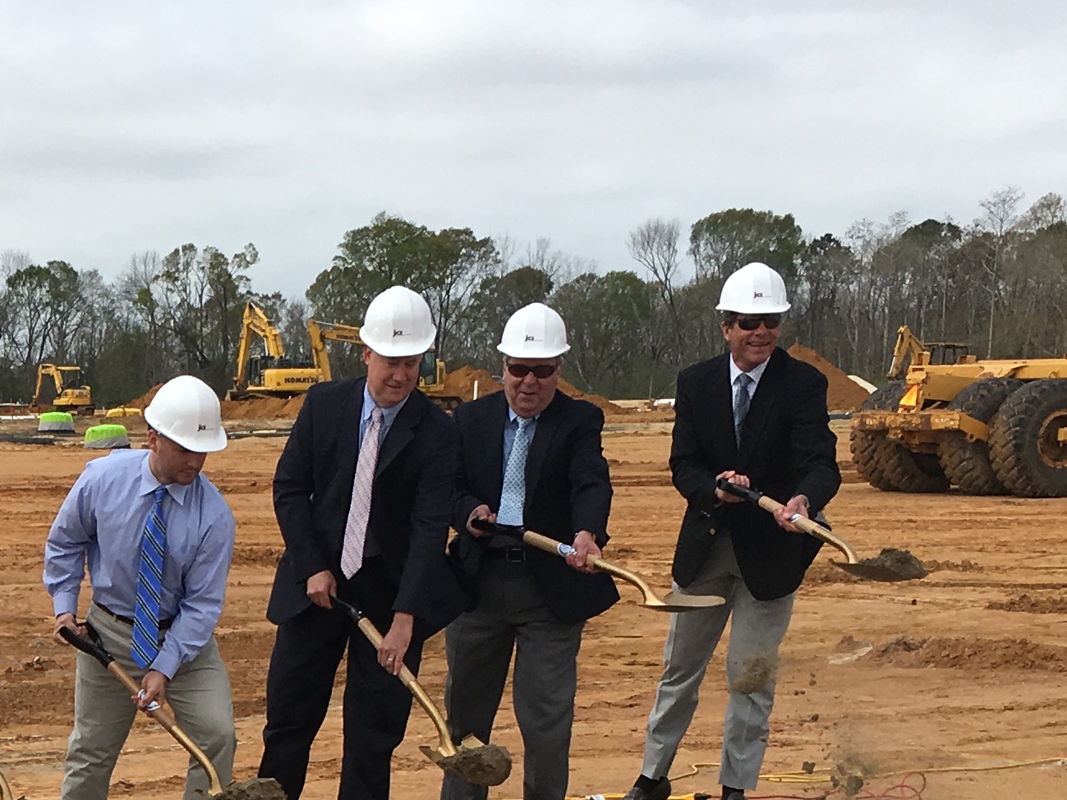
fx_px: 2774
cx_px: -132
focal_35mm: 90
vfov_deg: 15.6
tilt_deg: -12.7
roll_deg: +0.1
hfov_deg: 20.7
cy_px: 1031
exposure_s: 1/1832
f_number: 2.2
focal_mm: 4.15
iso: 25
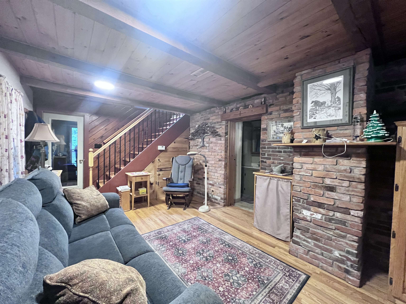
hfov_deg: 106.2
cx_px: 203
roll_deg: -1.3
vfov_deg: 89.9
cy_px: 152
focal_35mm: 13
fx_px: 152
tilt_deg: -2.2
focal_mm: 1.57
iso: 800
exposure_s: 1/40
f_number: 1.8
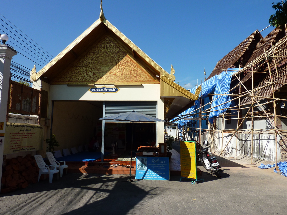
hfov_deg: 69.4
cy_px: 108
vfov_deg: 54.9
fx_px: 207
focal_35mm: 25
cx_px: 144
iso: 80
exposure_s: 1/400
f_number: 5
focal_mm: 4.1
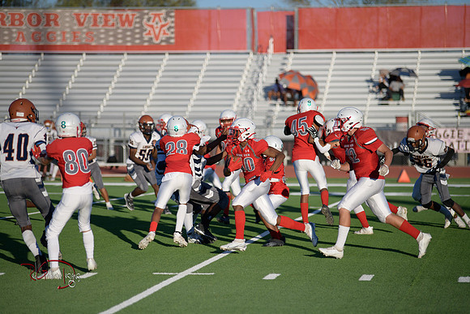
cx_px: 235
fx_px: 2155
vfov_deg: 8.3
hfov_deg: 12.4
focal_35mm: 165
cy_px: 157
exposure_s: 1/5000
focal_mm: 165
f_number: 2.8
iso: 200
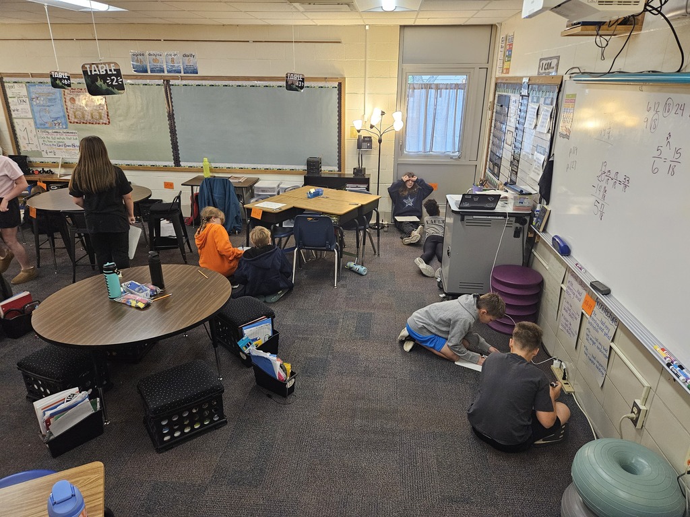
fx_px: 458
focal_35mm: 23
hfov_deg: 73.9
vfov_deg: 58.9
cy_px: 258
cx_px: 345
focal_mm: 5.4
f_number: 1.8
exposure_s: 1/120
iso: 640
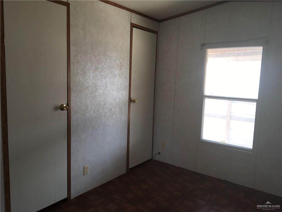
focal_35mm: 29
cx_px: 141
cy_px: 106
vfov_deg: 48.2
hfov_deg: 61.7
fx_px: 236
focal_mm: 4.15
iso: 25
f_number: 2.2
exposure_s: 1/40
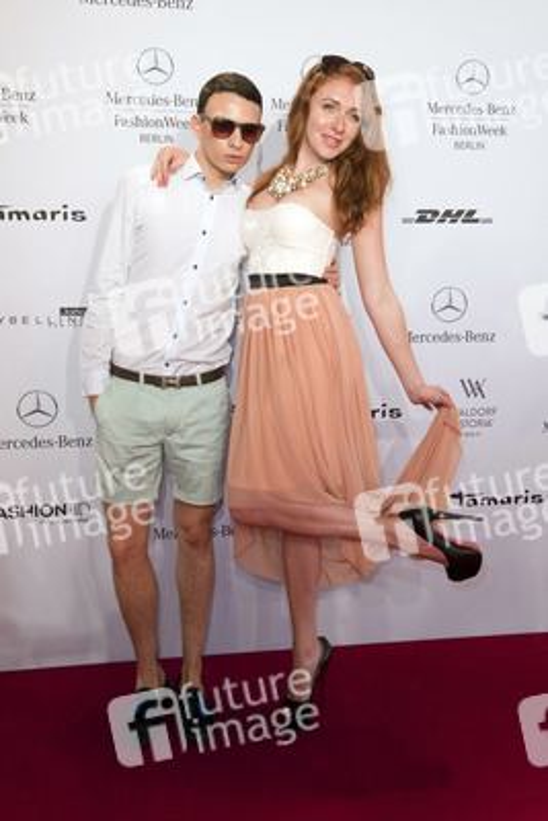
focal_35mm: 40
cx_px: 274
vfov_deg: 48.4
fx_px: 912
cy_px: 410
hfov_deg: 33.4
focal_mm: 40
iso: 1600
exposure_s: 1/200
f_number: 7.1
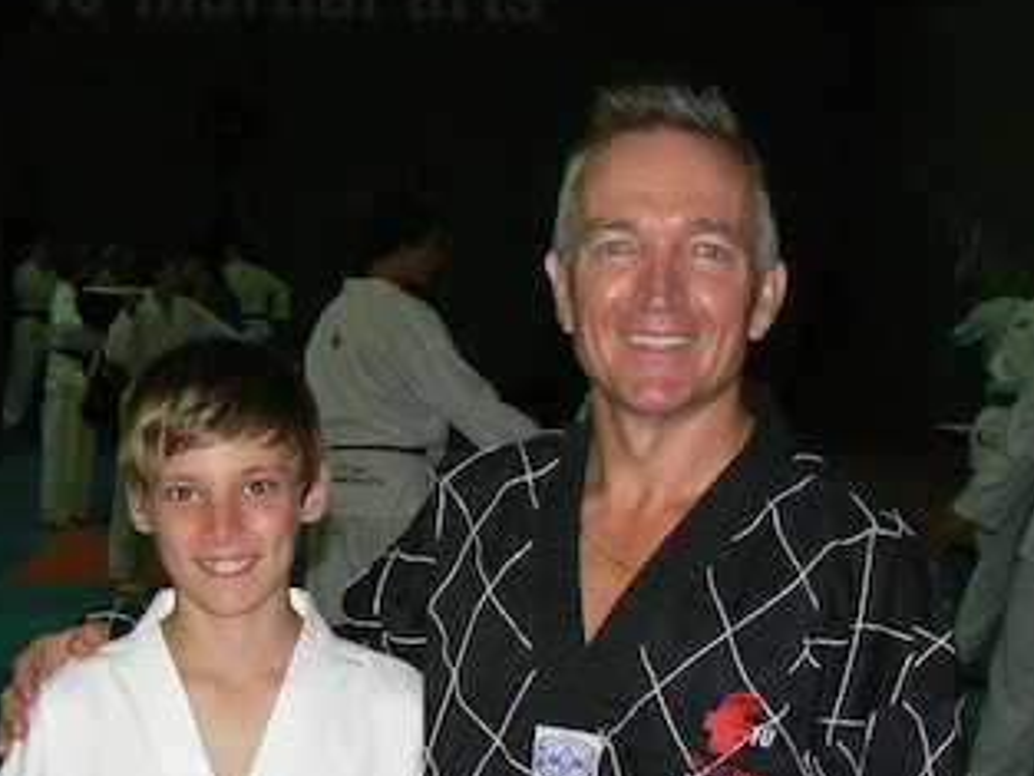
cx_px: 387
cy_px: 591
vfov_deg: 21.1
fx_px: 2062
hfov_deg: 28.1
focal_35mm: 69
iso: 200
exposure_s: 1/40
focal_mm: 6
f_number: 2.8
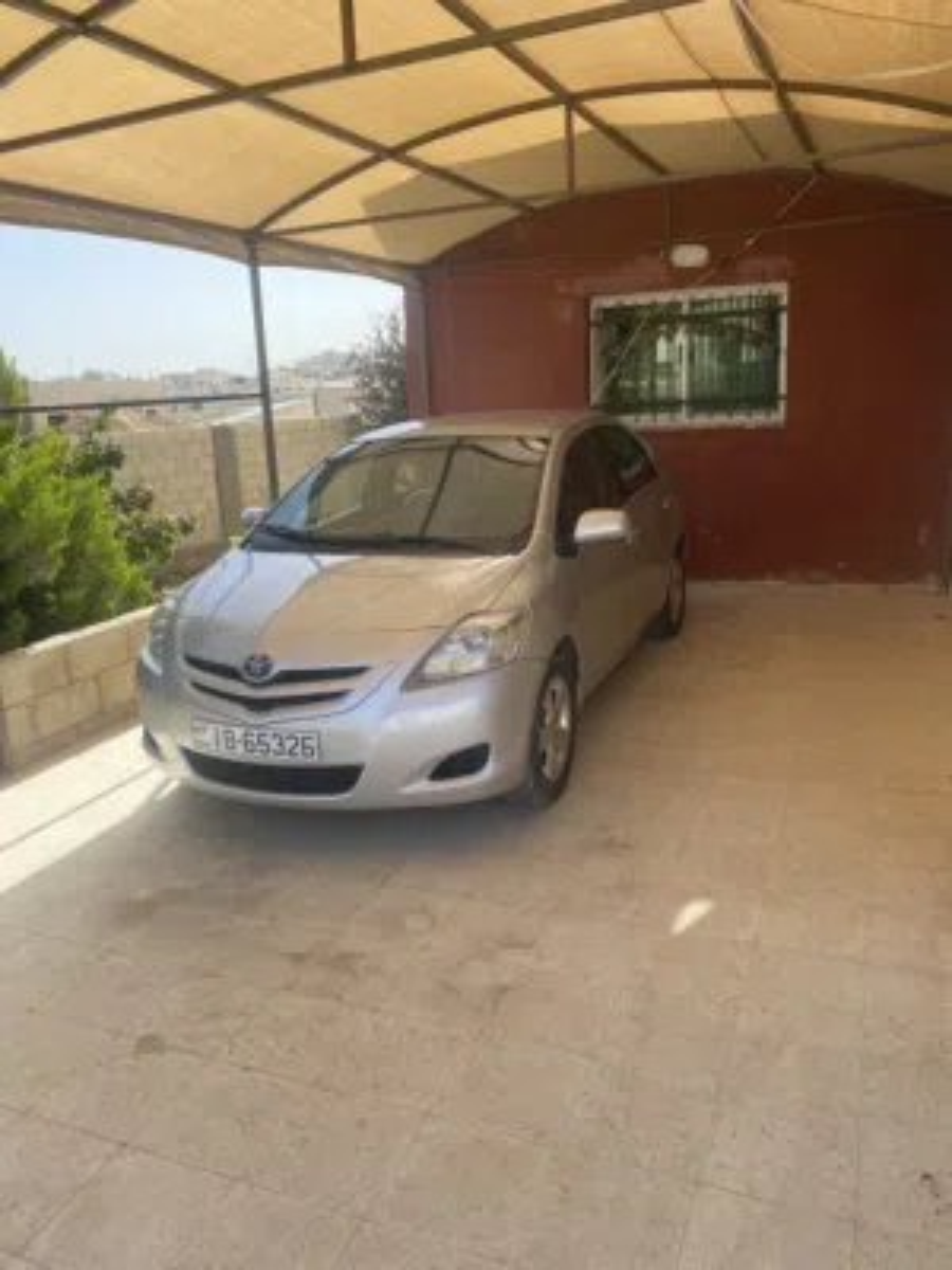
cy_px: 635
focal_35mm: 26
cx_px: 476
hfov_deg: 53.1
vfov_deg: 67.3
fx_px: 953
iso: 32
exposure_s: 1/949
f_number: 1.8
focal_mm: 4.25
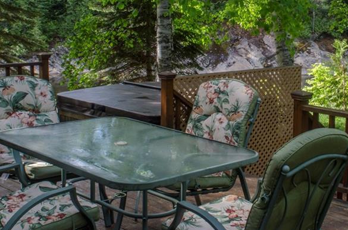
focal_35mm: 63
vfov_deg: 21.3
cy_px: 68
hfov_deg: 31.3
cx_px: 267
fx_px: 608
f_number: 22
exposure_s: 1/13
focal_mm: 24
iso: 200
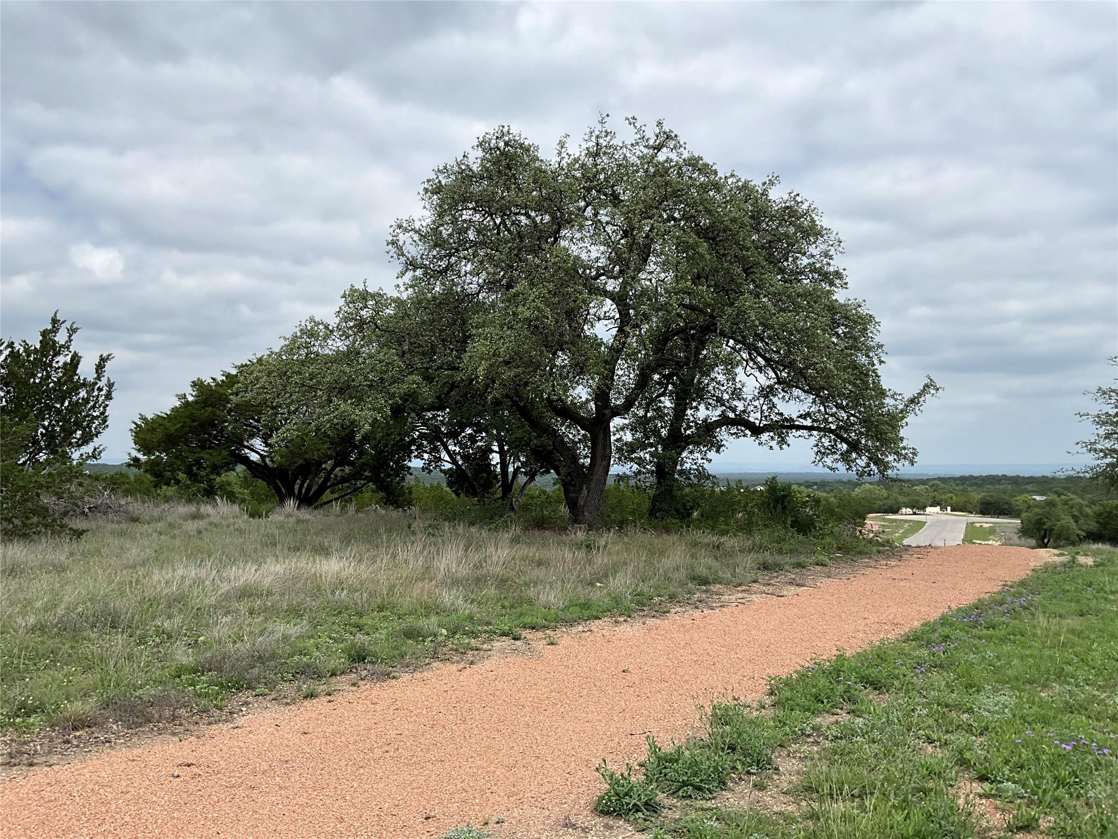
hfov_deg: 61.7
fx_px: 937
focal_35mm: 29
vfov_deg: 48.2
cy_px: 420
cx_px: 559
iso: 25
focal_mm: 3
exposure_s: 1/2801
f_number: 1.8
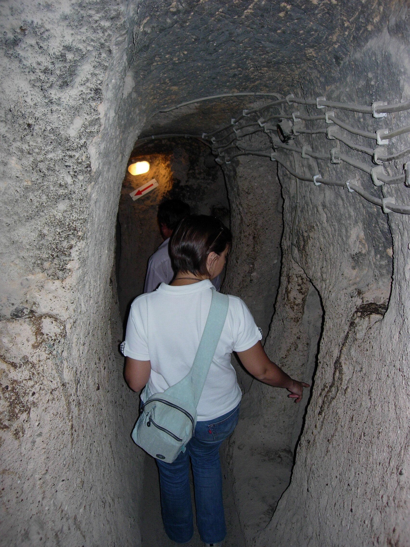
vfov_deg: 49.0
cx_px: 205
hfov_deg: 37.7
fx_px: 600
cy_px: 274
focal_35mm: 38
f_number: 2.8
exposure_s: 1/64
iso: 79
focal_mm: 7.8
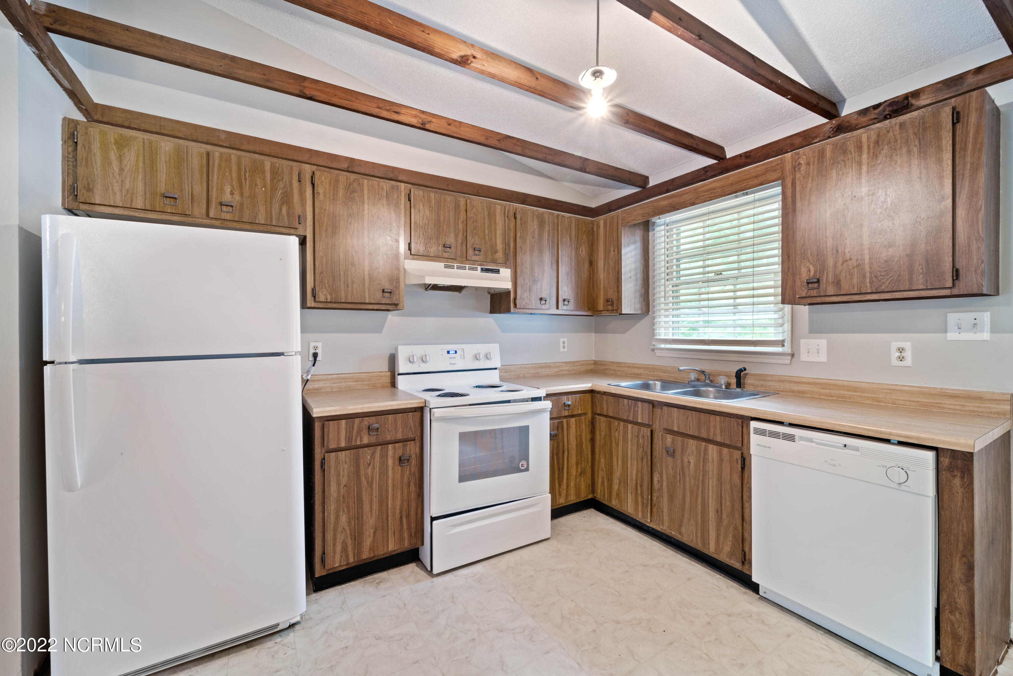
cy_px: 338
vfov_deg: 81.2
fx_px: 394
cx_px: 506
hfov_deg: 104.2
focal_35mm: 14
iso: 80
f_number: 9.5
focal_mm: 14
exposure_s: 6
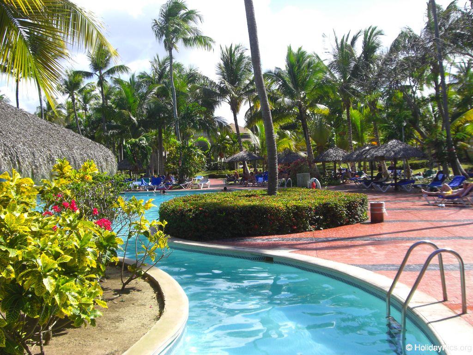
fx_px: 519
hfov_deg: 49.0
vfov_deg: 37.7
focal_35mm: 38
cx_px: 236
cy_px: 178
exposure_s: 1/125
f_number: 8
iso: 100
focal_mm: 6.2
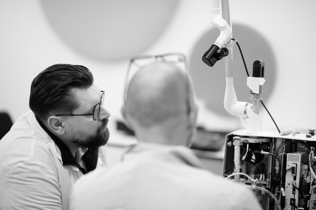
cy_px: 105
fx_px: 746
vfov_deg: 16.1
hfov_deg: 23.9
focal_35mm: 85
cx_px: 158
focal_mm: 85
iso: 640
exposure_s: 1/400
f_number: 1.4
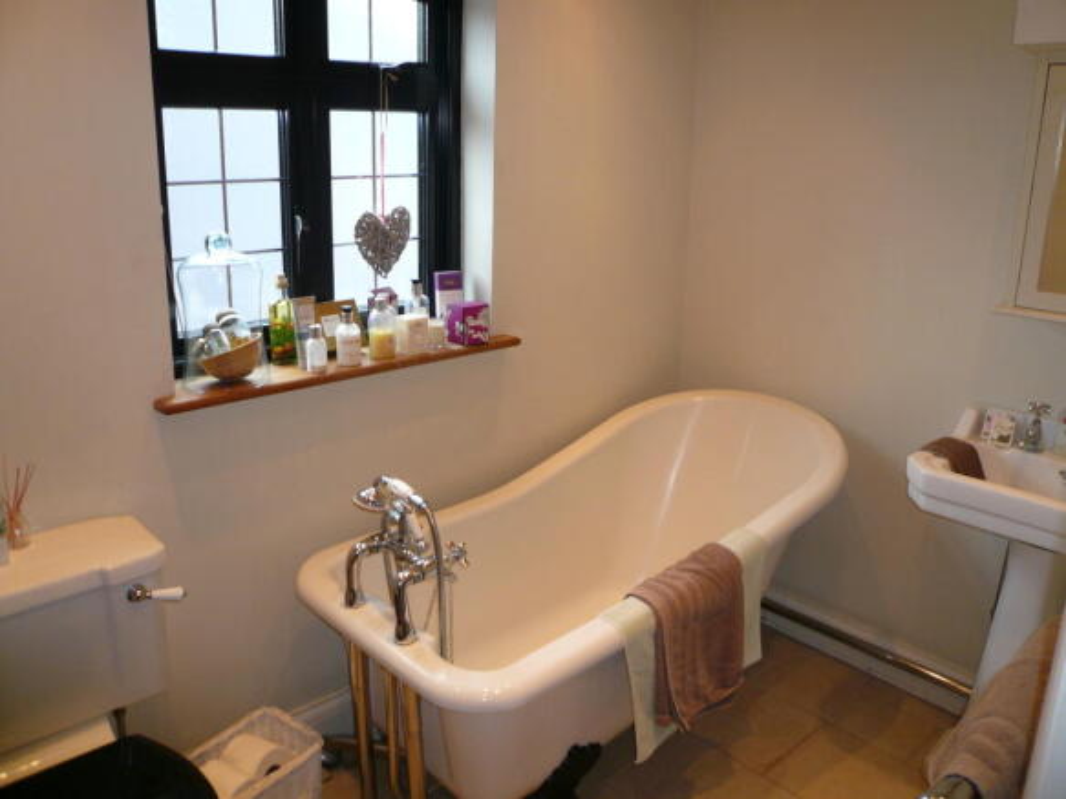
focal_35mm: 28
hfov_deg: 63.5
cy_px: 400
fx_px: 862
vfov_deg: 49.7
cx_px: 533
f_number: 2.8
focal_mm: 4.6
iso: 100
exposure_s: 1/30
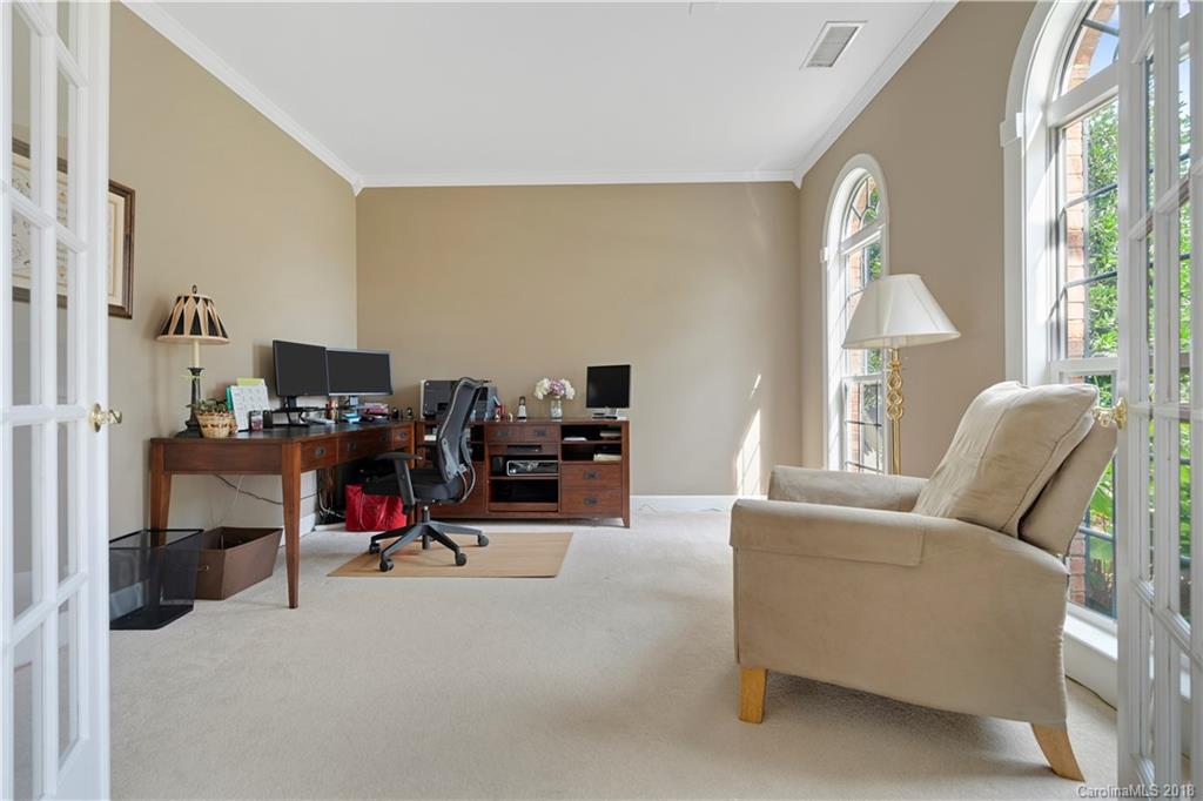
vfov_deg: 73.7
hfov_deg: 96.8
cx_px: 602
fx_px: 534
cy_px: 400
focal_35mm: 16
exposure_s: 1/1.67
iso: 200
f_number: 8
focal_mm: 16
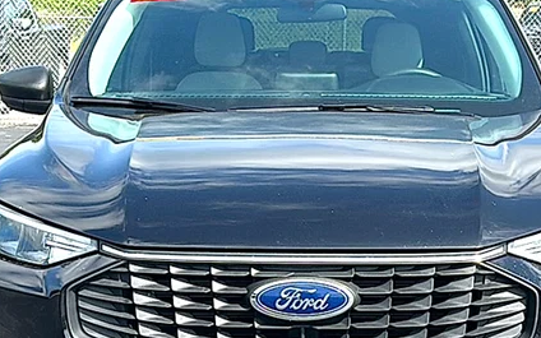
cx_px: 315
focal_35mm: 70
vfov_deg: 18.5
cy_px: 265
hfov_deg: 29.3
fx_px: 1032
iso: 80
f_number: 1.78
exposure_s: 1/2309
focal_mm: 6.86
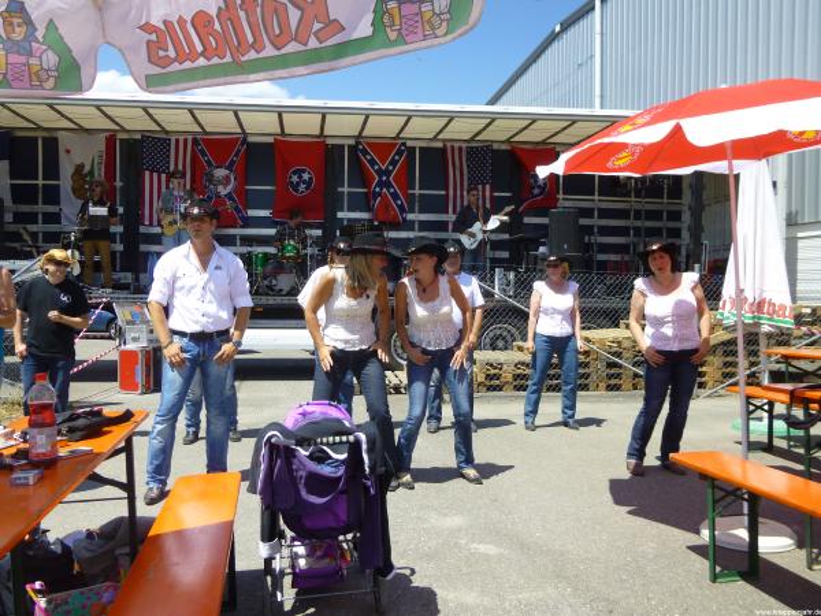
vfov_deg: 48.2
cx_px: 410
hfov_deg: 61.7
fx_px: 688
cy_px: 308
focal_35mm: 29
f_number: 3.3
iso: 100
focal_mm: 5.2
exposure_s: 1/640
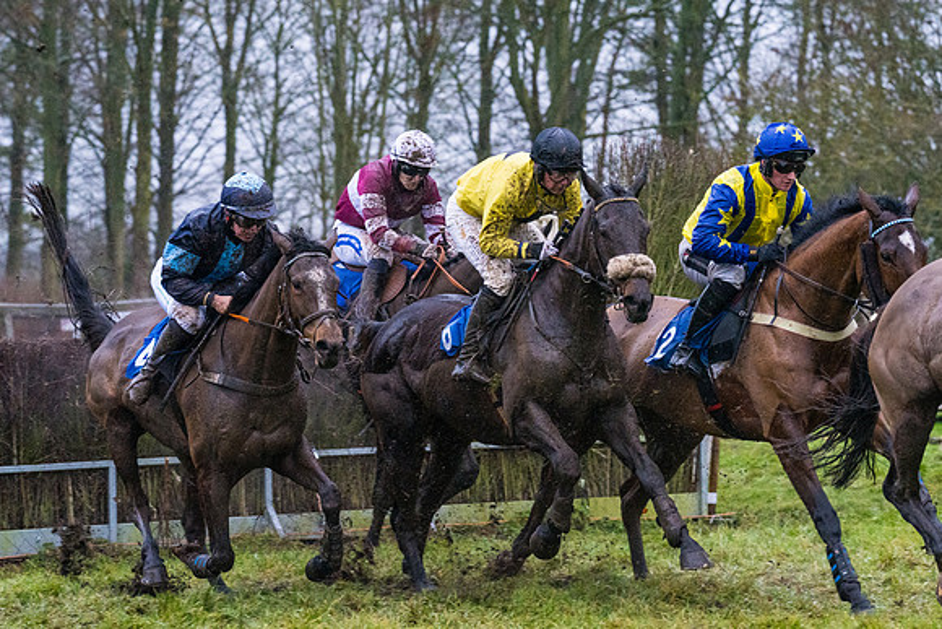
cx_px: 520
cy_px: 221
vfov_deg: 7.8
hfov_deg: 11.7
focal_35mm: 175
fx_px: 4580
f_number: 4.5
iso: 5000
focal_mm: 135
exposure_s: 1/1000
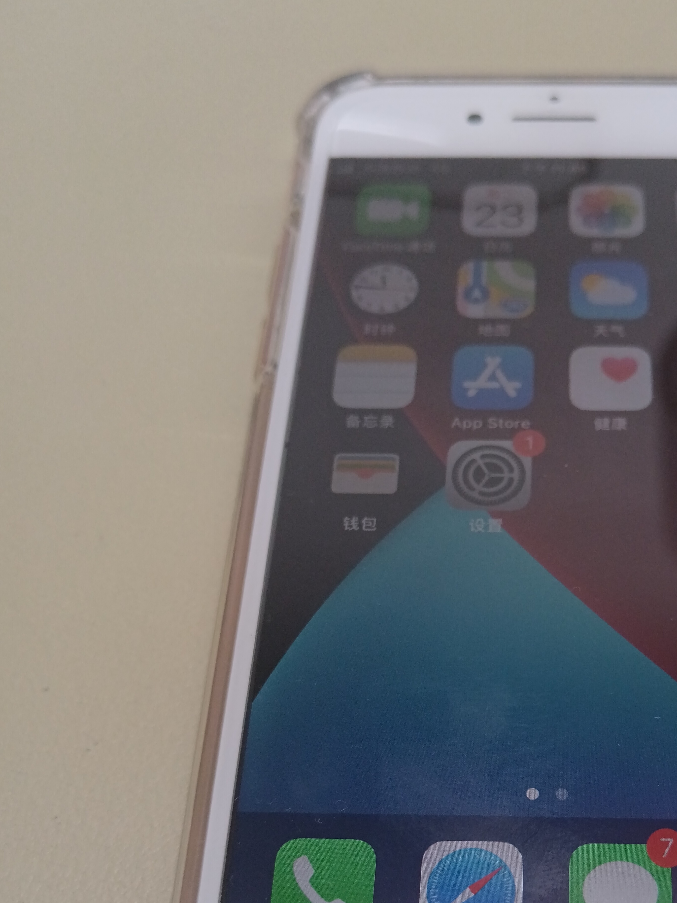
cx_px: 513
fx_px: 1121
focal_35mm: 43
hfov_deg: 32.9
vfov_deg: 43.1
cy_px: 617
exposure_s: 1/100
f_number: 1.9
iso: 533
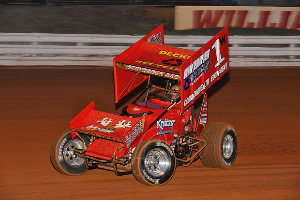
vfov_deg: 11.4
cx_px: 150
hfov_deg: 17.1
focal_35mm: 120
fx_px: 999
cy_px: 100
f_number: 7.1
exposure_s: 1/250
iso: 800
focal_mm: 120
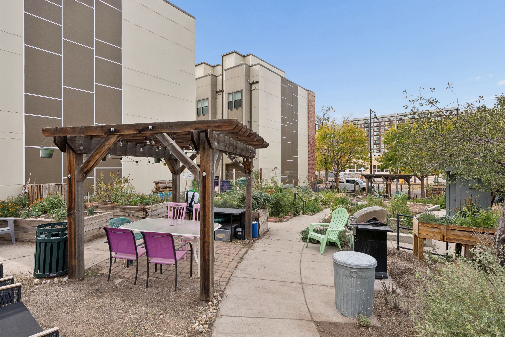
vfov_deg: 67.5
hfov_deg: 90.0
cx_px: 252
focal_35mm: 18
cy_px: 168
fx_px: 253
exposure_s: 1/250
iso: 250
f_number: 10
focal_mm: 18
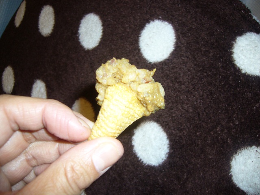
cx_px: 130
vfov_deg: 40.7
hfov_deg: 52.6
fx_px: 263
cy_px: 98
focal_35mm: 35
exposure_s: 1/8
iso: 80
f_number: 2.8
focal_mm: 5.8
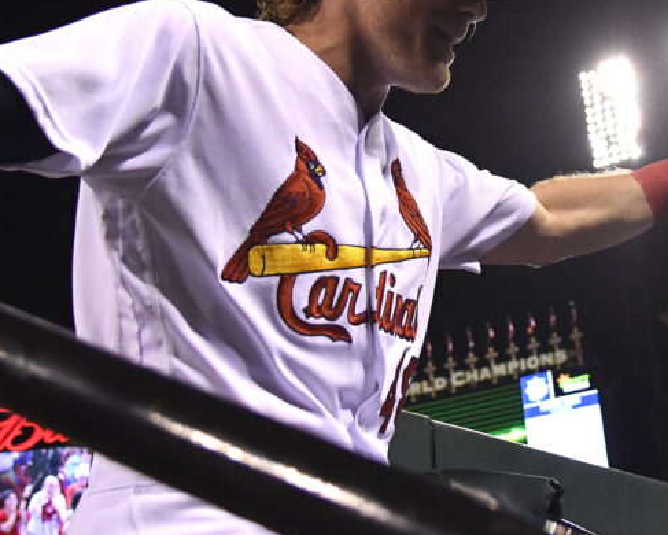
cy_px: 109
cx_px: 476
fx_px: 1404
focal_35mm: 71
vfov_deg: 21.3
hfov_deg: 26.5
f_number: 4
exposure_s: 1/2000
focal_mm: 24
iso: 3200
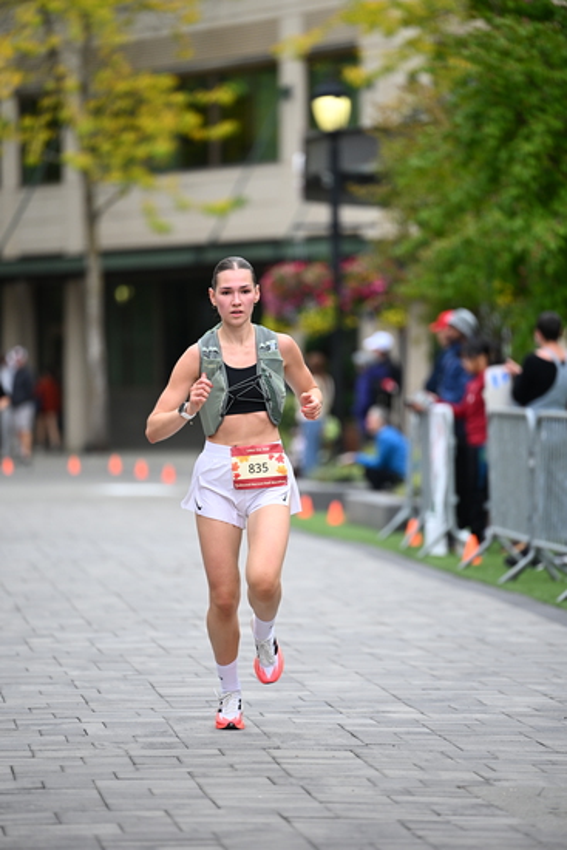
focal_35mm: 200
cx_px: 284
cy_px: 425
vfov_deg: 10.3
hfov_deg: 6.9
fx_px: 4722
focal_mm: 200
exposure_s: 1/2000
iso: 640
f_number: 2.8
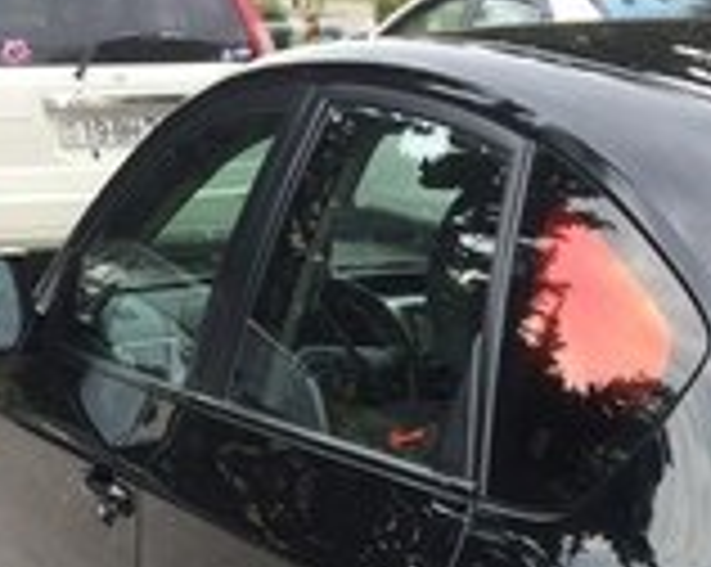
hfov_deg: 21.0
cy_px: 855
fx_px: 1871
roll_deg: -1.2
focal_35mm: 89
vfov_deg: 15.8
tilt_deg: -28.1
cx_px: 652
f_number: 2.2
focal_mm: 4.15
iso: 32
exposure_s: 1/533
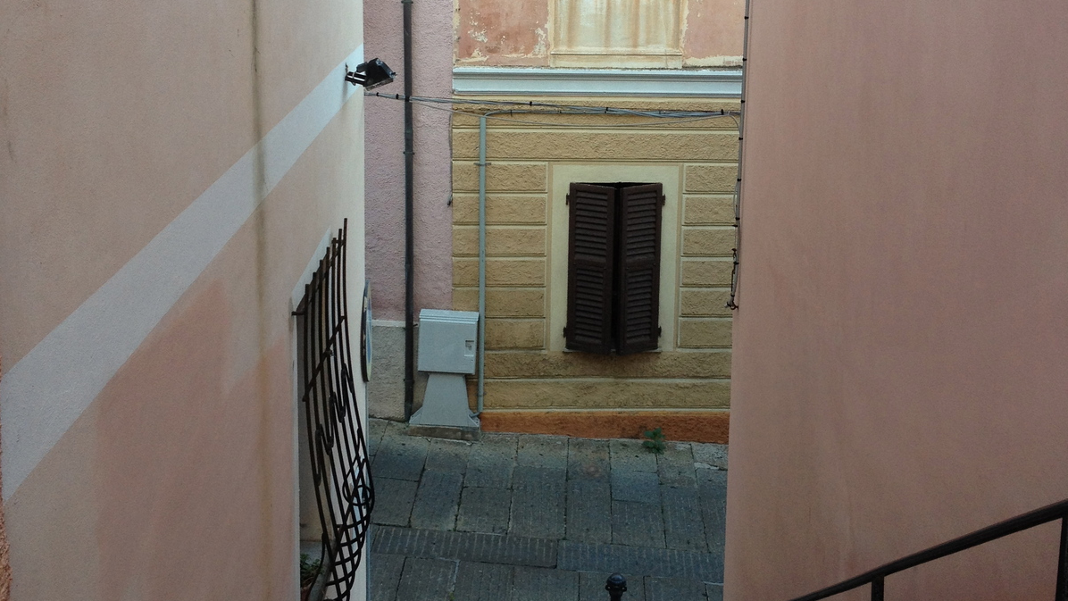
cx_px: 534
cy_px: 169
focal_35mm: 51
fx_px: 1444
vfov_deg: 23.3
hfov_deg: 40.6
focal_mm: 4.28
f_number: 2.4
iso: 80
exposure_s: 1/60
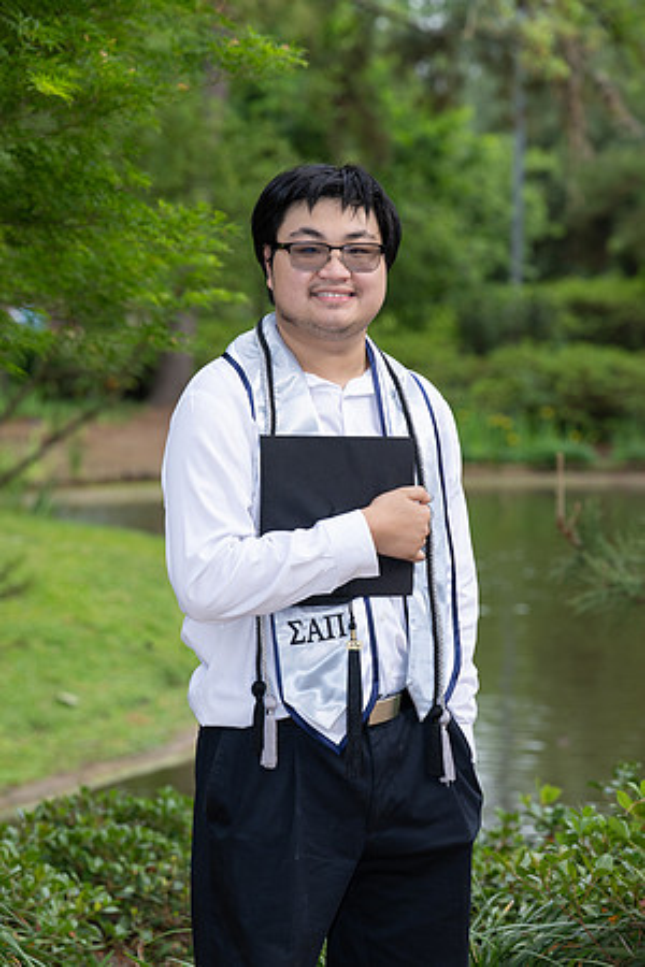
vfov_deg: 16.4
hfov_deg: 11.0
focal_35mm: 125
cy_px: 484
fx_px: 3359
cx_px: 322
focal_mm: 125
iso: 200
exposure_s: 1/200
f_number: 5.6
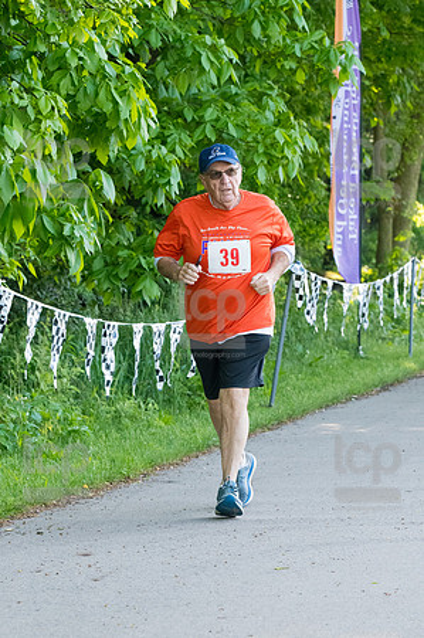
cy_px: 319
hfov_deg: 7.9
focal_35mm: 174
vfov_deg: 11.8
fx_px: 3081
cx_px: 212
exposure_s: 1/1250
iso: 3200
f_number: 5.6
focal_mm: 116
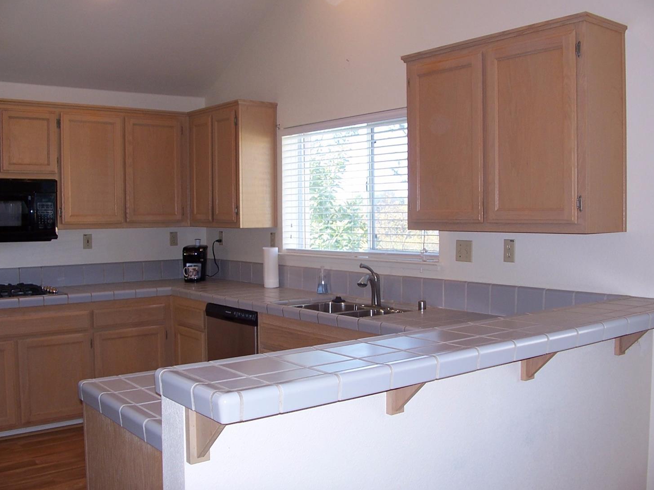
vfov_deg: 39.6
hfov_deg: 51.4
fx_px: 680
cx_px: 330
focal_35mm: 36
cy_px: 248
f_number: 2.8
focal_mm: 6
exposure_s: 1/60
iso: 80
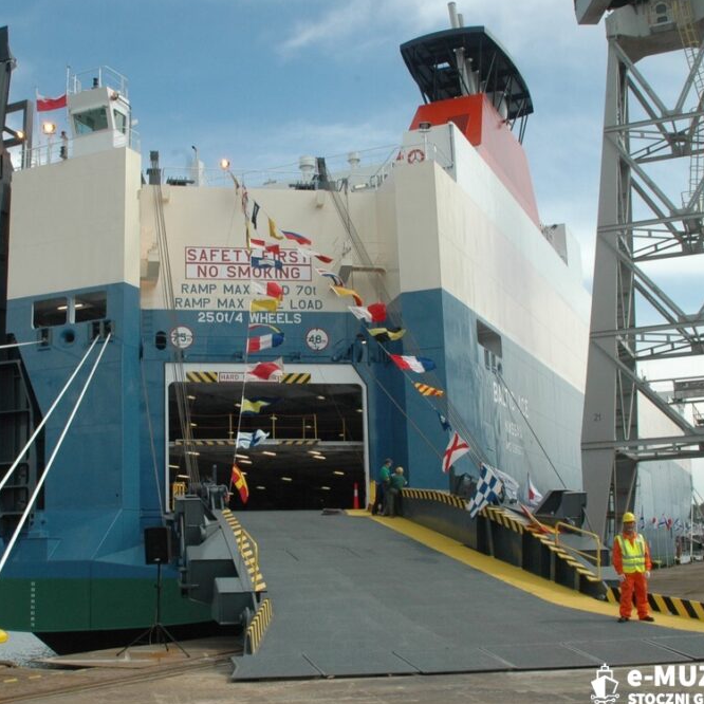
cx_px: 251
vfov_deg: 36.1
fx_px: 1081
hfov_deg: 35.8
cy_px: 349
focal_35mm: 47
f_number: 14
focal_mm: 24
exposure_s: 1/250
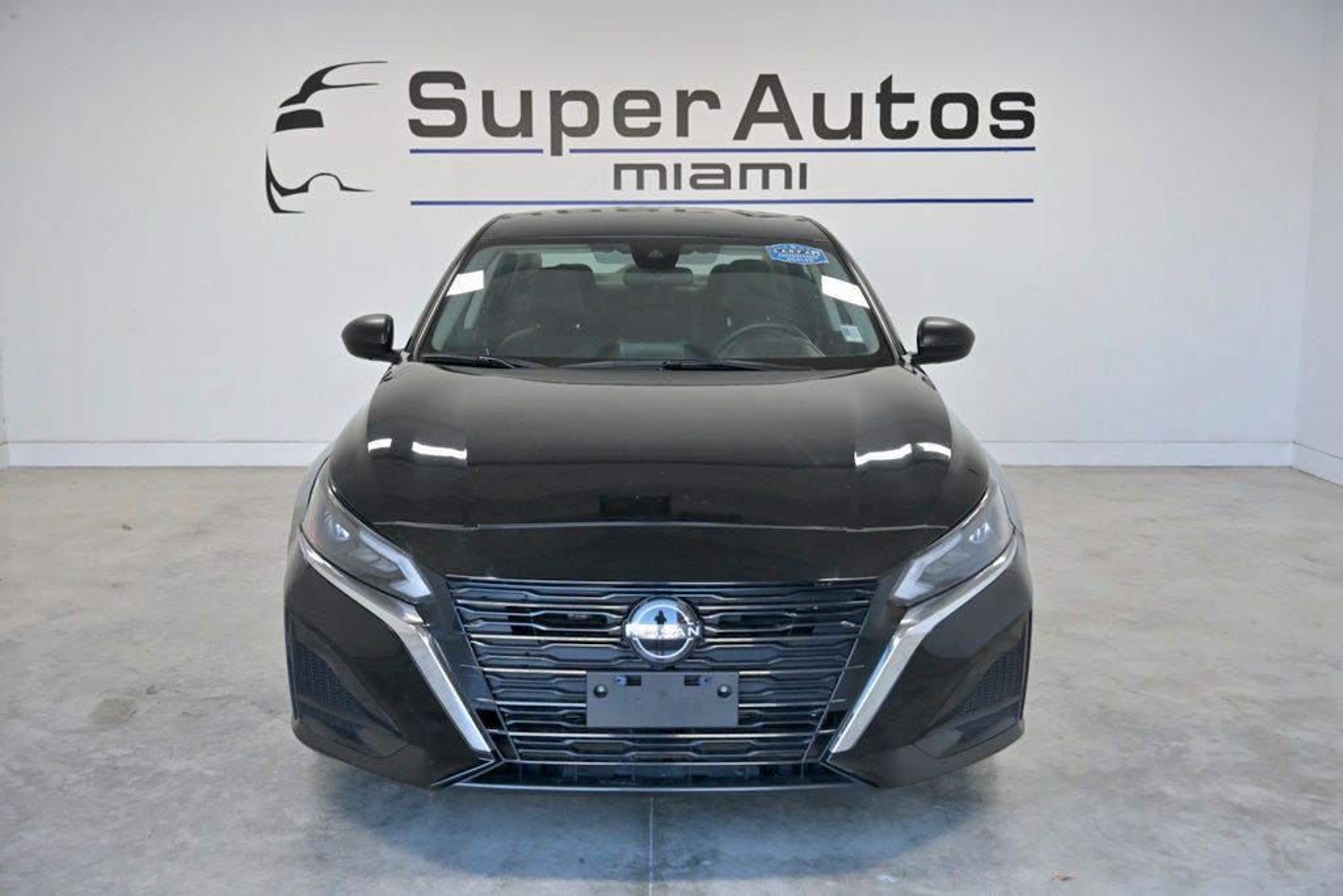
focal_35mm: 37
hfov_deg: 51.9
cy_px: 448
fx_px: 1380
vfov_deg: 36.0
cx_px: 672
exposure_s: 1/1250
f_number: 4.5
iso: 2500
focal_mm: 37
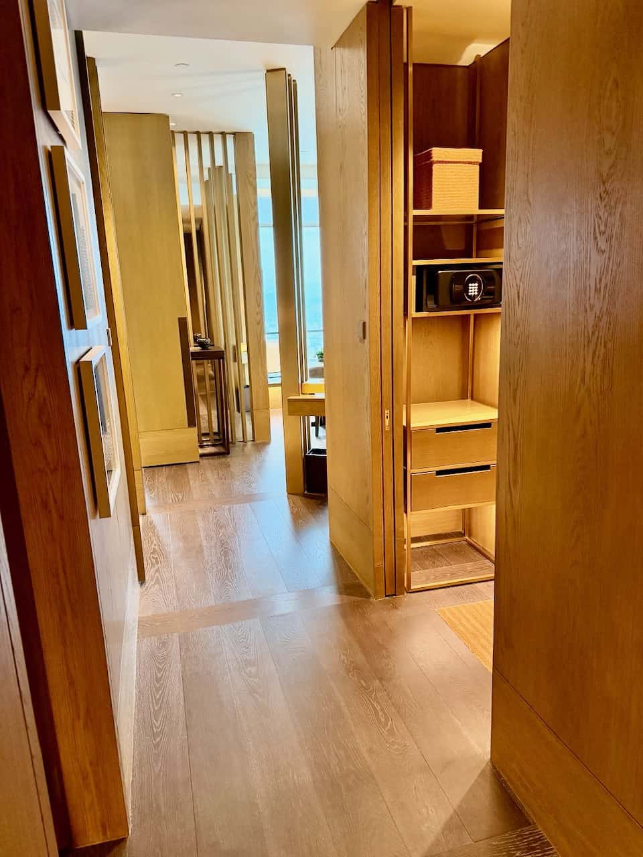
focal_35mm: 24
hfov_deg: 56.8
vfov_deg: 71.6
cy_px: 428
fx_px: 594
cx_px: 322
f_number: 1.8
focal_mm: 6.8
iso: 640
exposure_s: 1/60
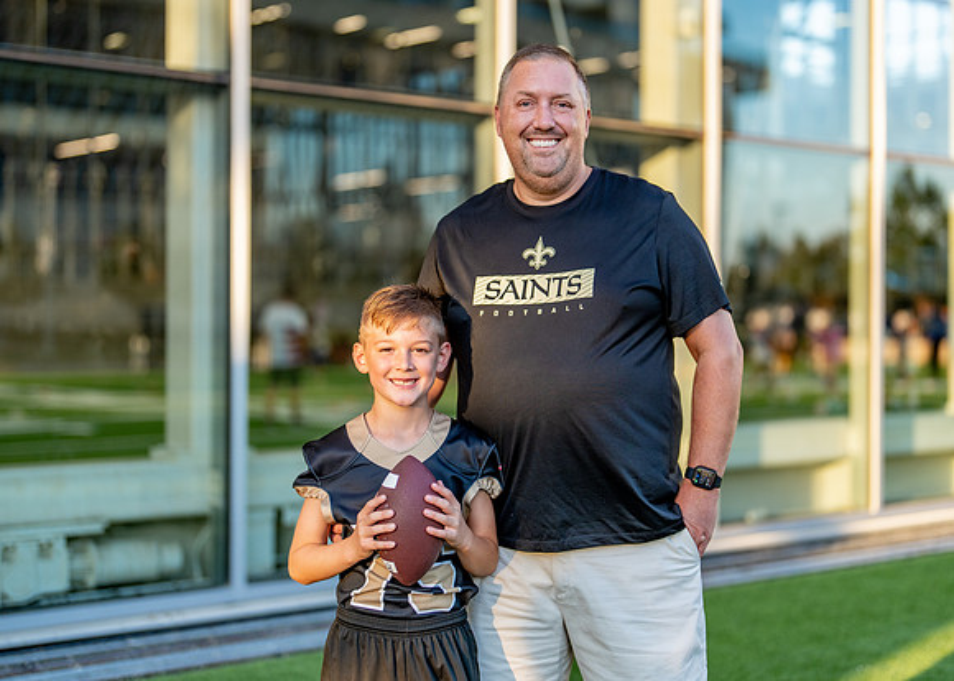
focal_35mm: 60
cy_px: 328
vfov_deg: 23.6
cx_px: 511
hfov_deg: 32.6
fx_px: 1631
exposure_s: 1/1600
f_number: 1.2
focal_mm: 50
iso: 200
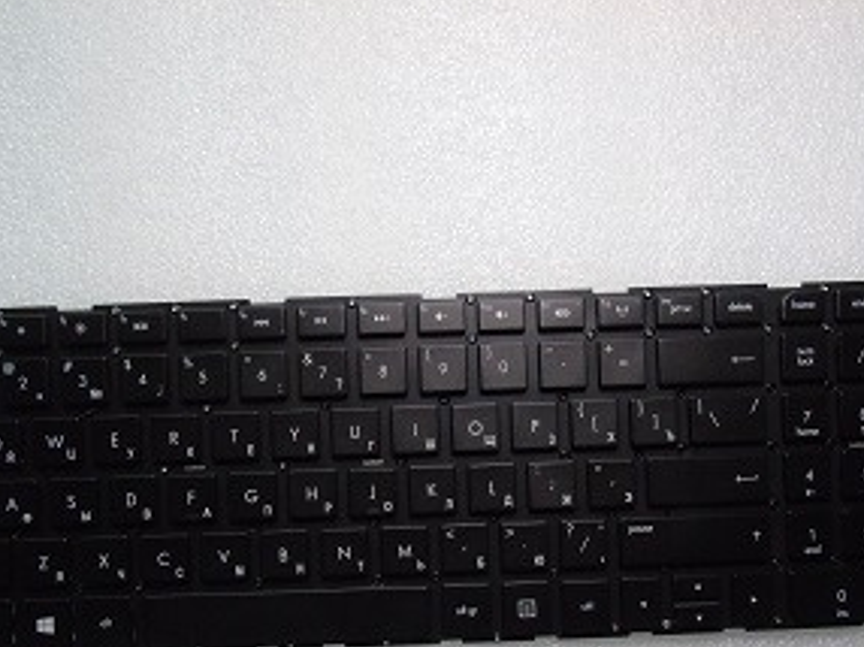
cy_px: 423
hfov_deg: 52.7
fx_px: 873
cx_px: 444
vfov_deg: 40.2
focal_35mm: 35
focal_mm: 4.4
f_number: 6.1
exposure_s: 1/40
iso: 400
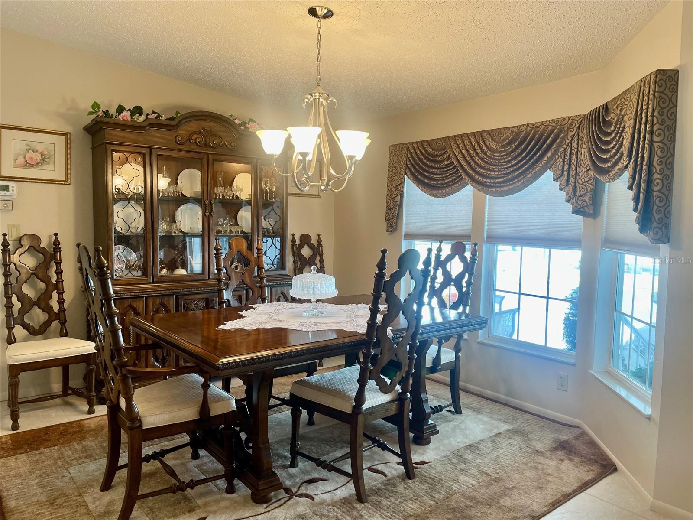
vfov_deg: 53.1
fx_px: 521
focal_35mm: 26
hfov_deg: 67.3
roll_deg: -0.5
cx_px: 346
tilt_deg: -3.5
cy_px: 260
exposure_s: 1/60
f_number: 1.6
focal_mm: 4.2
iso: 64
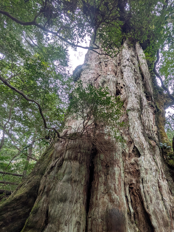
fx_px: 141
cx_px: 117
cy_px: 141
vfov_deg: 77.9
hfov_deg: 61.8
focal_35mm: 21
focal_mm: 1.83
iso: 51
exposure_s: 1/161
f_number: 2.2
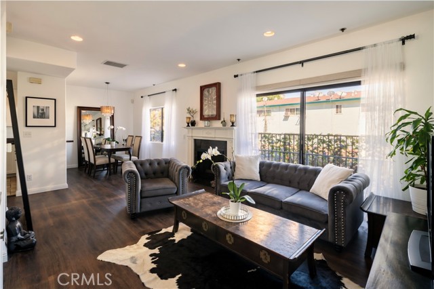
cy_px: 144
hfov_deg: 93.3
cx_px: 217
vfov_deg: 70.4
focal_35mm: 17
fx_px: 205
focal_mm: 17
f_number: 10
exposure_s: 1/80
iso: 80
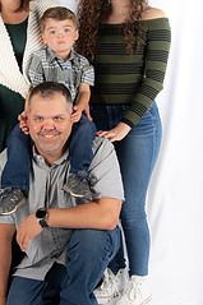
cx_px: 36
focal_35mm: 83
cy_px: 130
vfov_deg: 24.5
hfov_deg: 16.3
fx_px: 703
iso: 100
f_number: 5.6
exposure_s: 1/200
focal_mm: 44
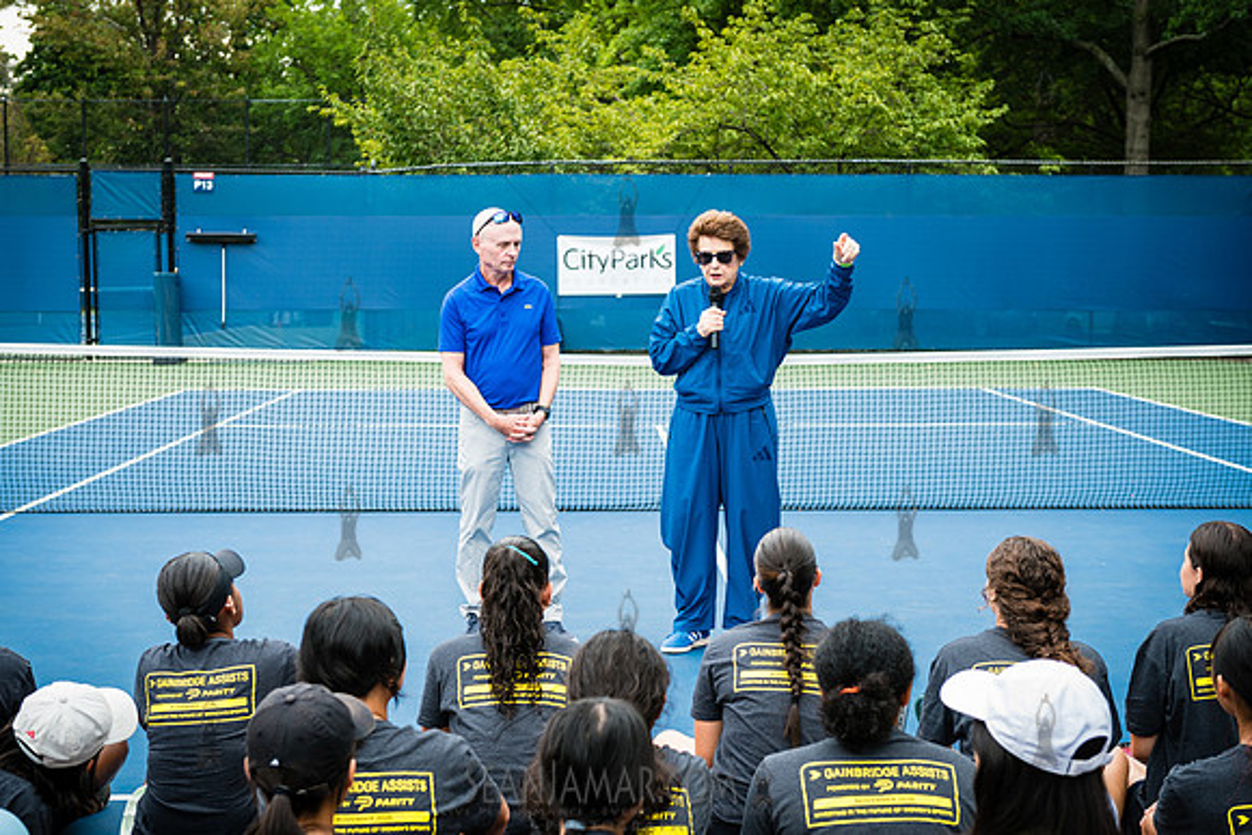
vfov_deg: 23.8
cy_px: 418
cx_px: 626
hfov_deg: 35.0
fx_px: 1984
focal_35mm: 57
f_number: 4.5
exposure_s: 1/250
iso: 400
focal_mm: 55
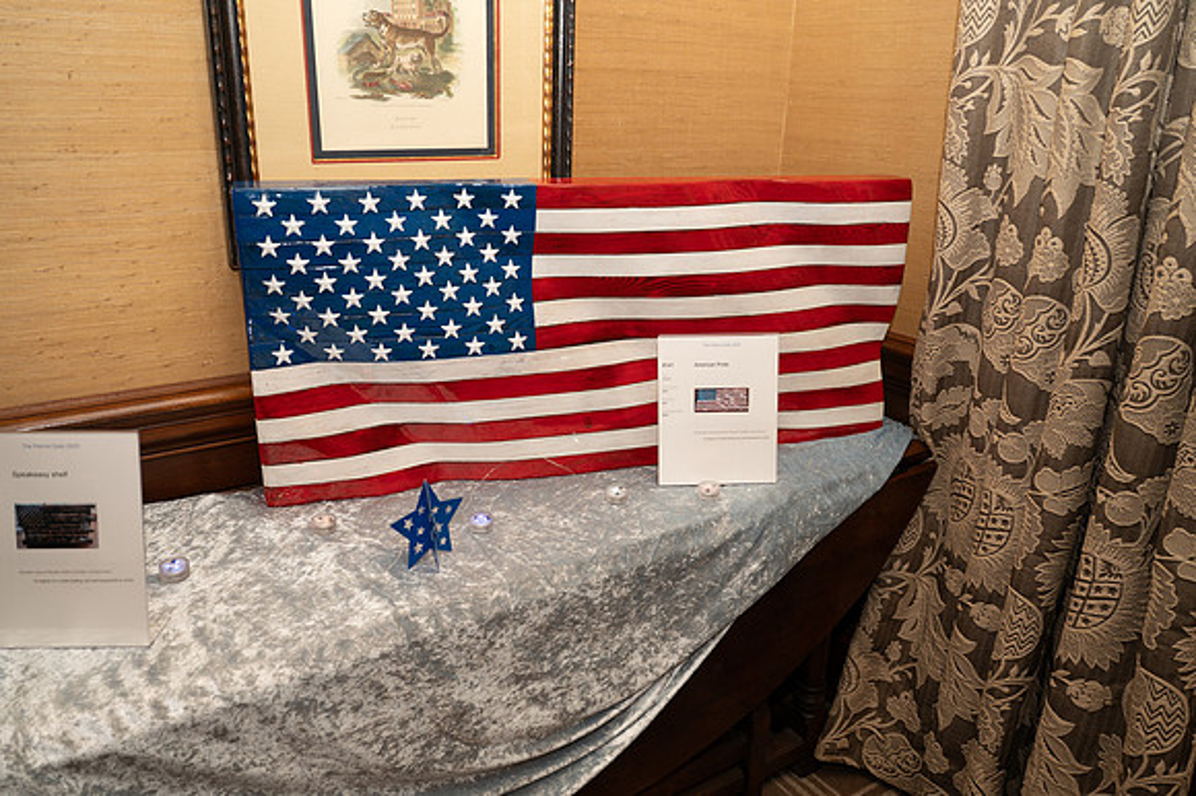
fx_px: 896
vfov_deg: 47.9
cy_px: 398
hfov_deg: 67.4
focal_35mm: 27
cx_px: 598
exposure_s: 1/200
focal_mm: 27
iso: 200
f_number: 4
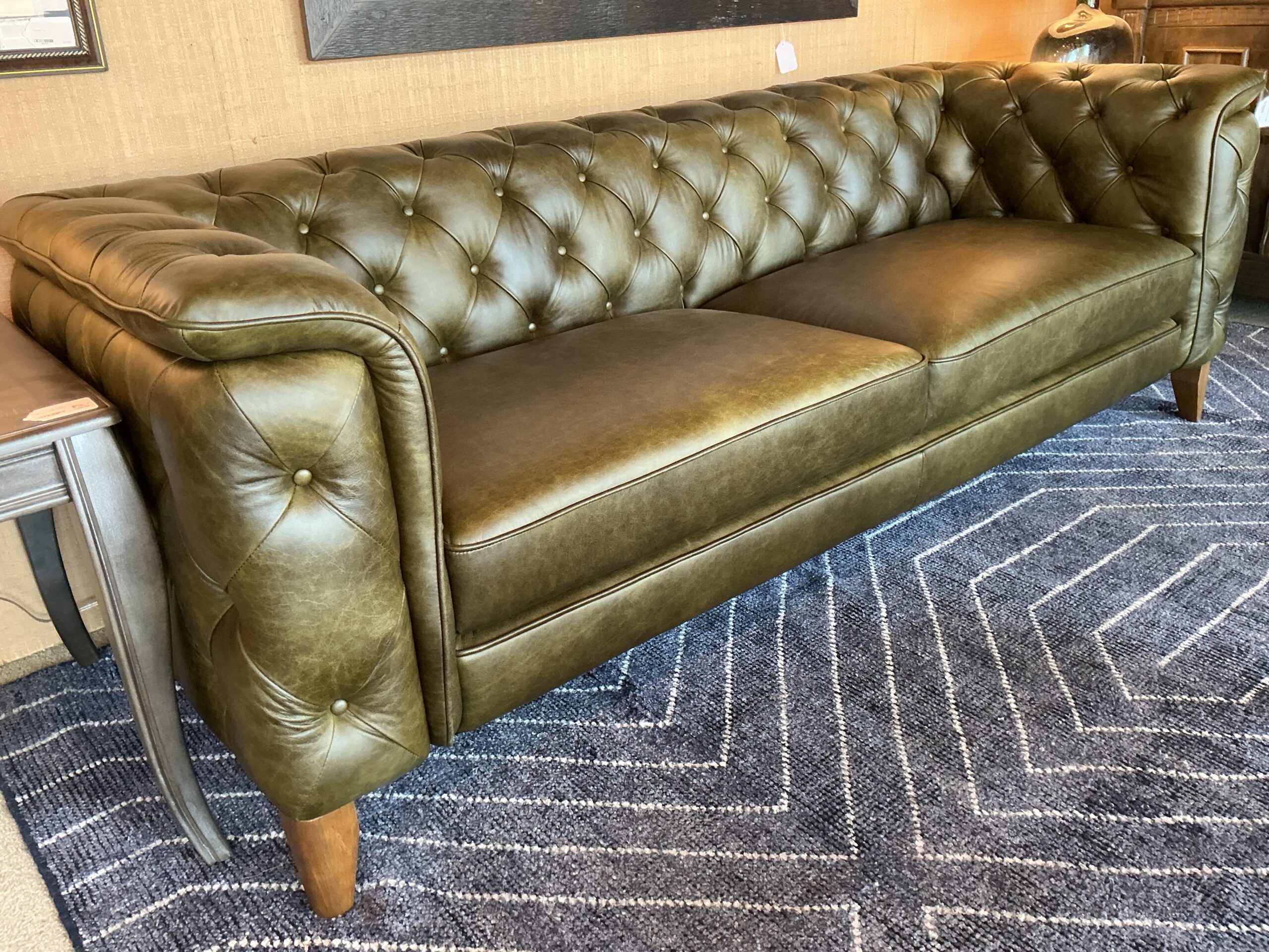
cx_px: 634
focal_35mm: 29
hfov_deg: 61.7
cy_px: 476
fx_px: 1063
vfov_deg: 48.2
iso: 160
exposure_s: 1/60
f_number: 1.8
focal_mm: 3
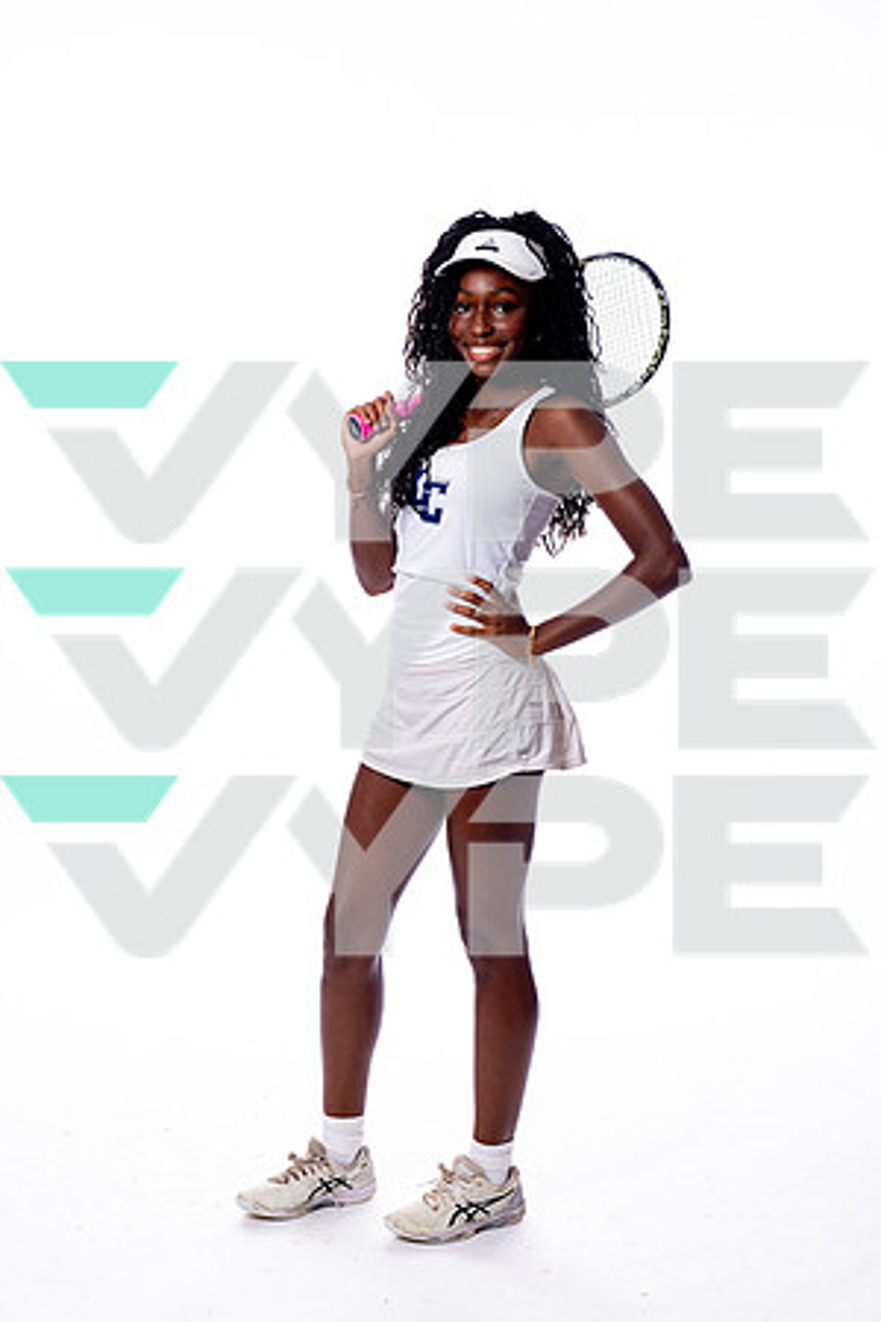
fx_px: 2386
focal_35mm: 65
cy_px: 661
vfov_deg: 31.0
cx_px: 440
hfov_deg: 20.9
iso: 400
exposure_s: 1/250
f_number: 8
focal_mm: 65
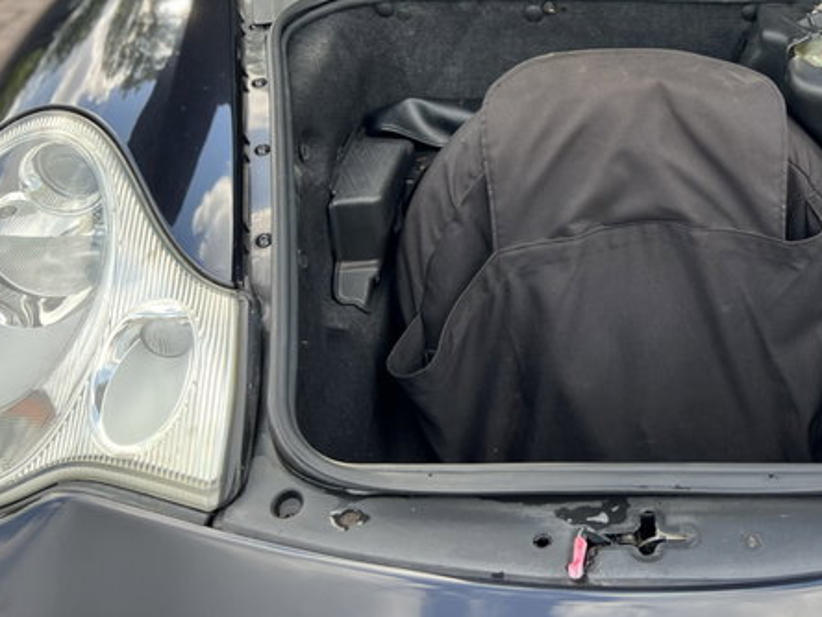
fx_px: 1069
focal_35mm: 45
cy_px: 87
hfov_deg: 39.9
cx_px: 692
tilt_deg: -26.6
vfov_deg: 31.0
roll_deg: -0.2
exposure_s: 1/443
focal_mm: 5.7
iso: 50
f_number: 1.5
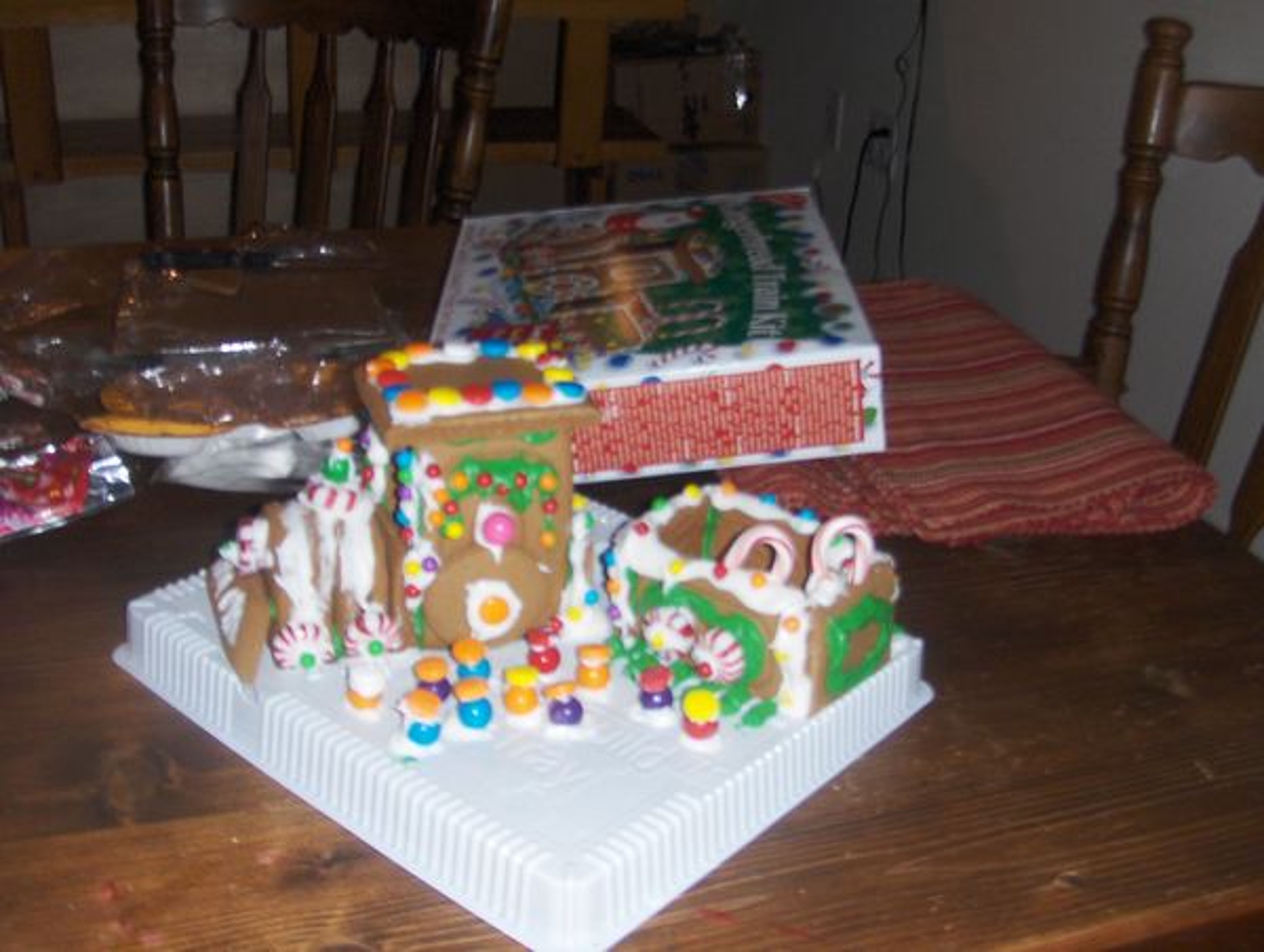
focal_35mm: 41
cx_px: 632
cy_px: 476
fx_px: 1500
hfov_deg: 45.7
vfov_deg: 35.2
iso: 100
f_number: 3.5
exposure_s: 1/60
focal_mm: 6.5
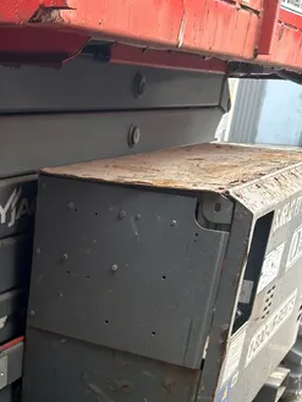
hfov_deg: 23.9
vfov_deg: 30.4
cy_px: 421
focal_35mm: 58
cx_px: -12
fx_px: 674
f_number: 1.5
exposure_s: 1/139
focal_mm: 5.7
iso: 32
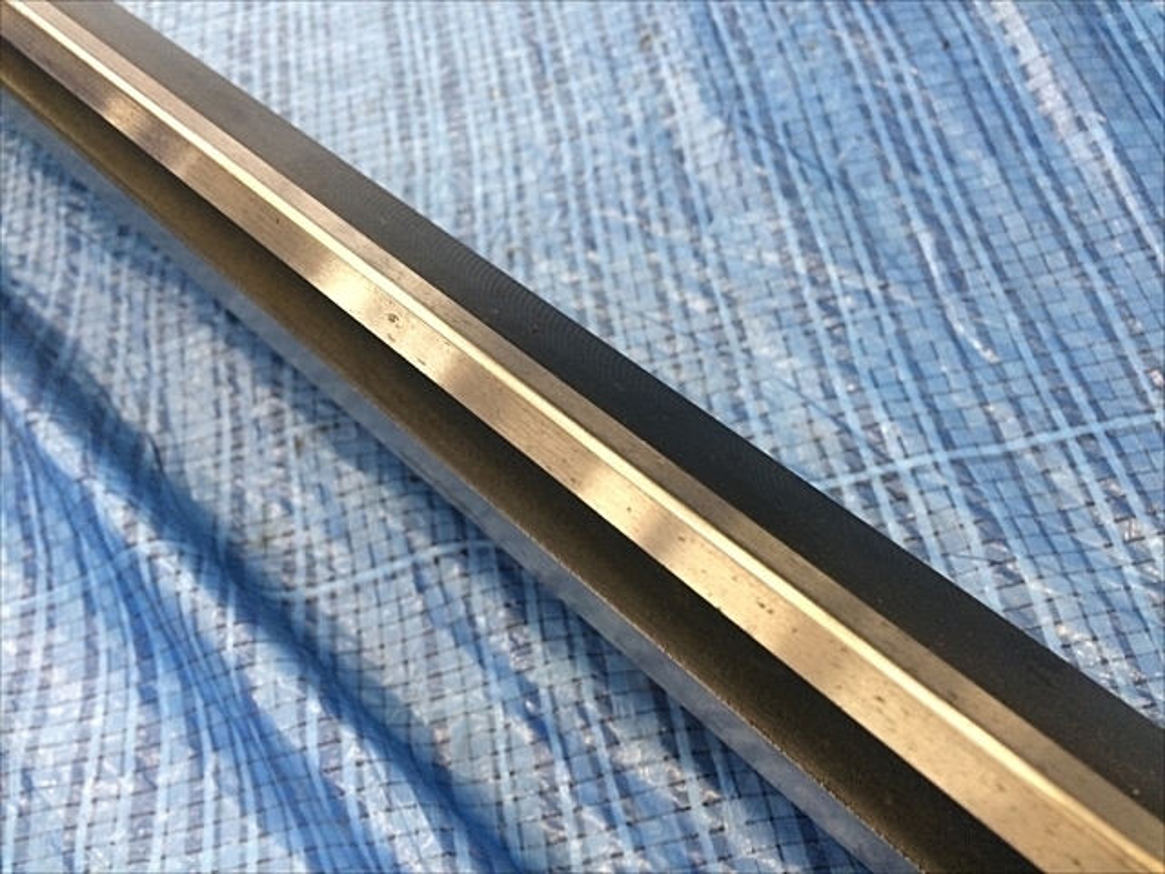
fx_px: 976
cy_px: 437
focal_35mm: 29
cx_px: 582
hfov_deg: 61.7
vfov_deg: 48.2
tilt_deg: -58.8
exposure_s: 1/30
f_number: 2.2
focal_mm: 4.15
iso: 100
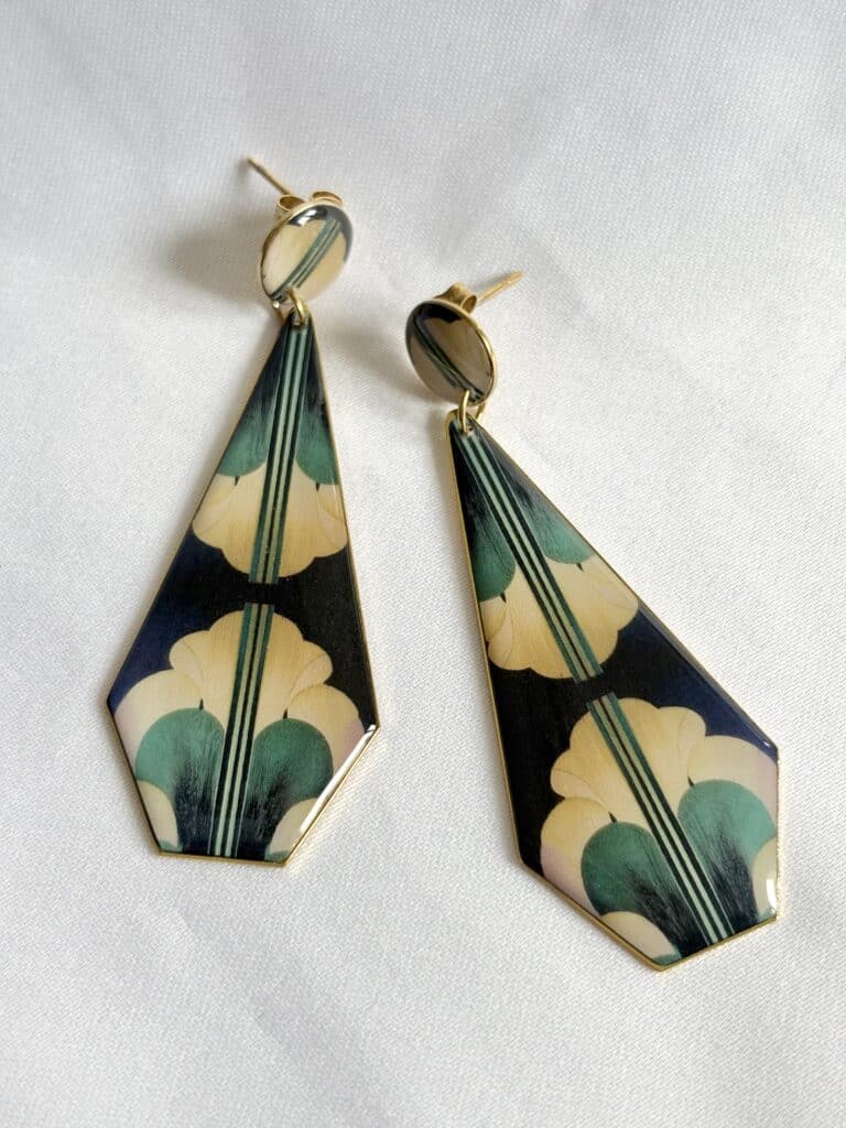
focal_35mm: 52
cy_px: 564
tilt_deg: -67.7
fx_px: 1694
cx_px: 423
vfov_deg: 36.8
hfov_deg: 28.0
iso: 50
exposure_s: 1/121
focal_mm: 5.96
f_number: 1.6
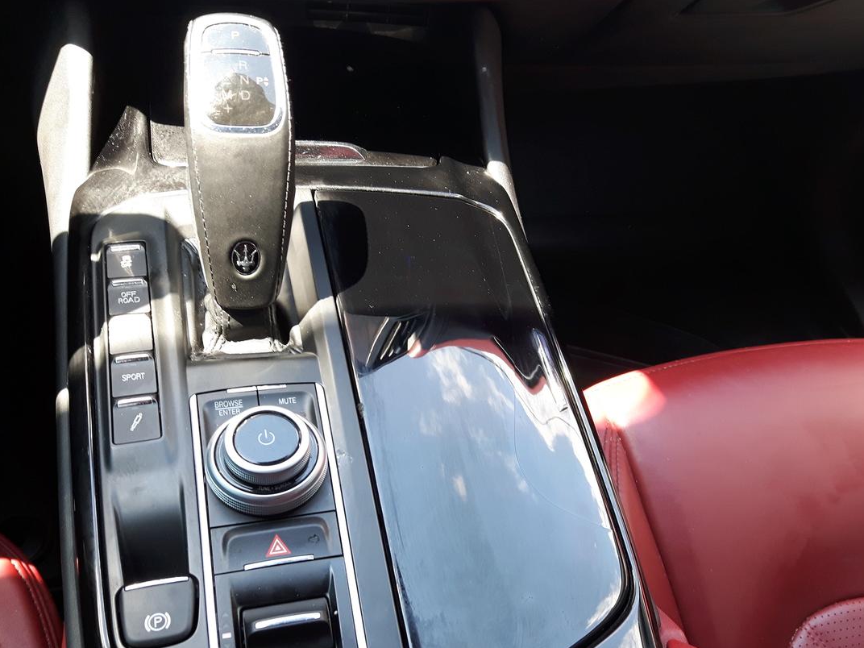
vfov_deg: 38.6
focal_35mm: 37
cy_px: 372
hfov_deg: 50.1
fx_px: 924
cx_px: 423
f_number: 1.9
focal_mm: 3.7
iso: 50
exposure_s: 1/50
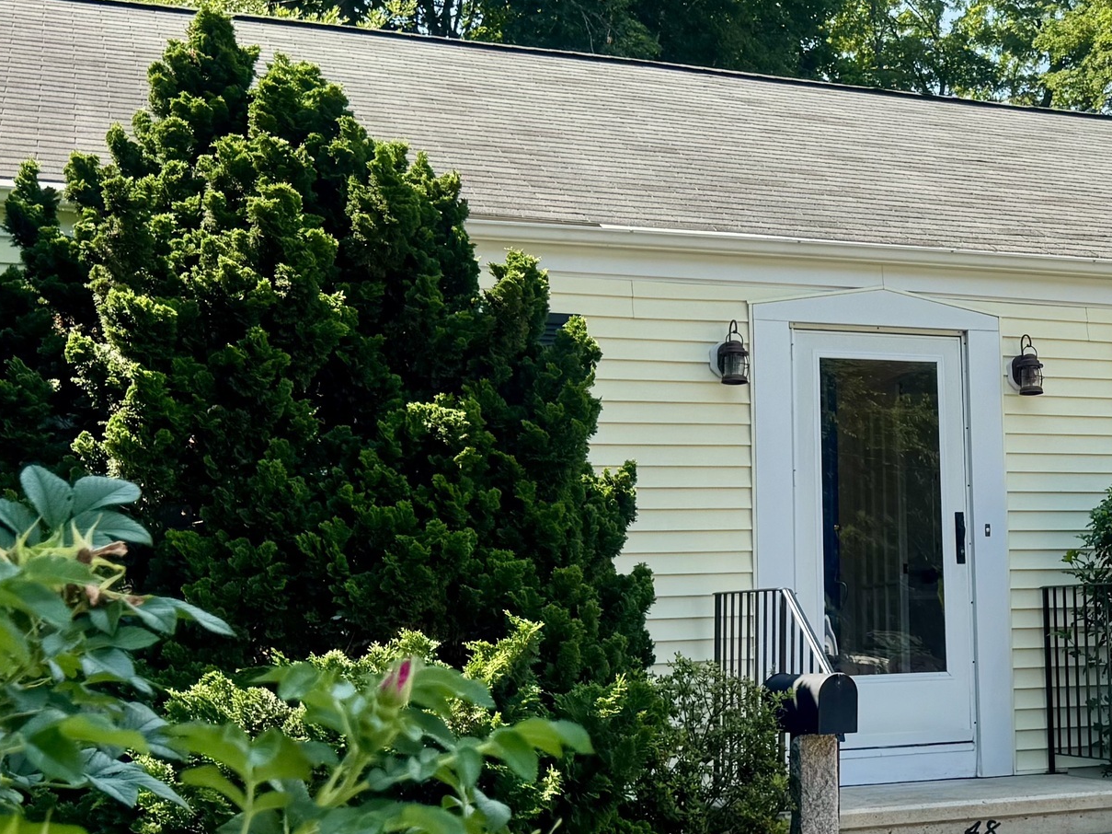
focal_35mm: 61
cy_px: 353
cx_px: 1076
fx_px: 1959
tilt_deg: +8.1
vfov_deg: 24.0
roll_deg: +1.4
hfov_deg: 29.8
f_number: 1.78
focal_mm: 6.76
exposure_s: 1/2041
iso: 80
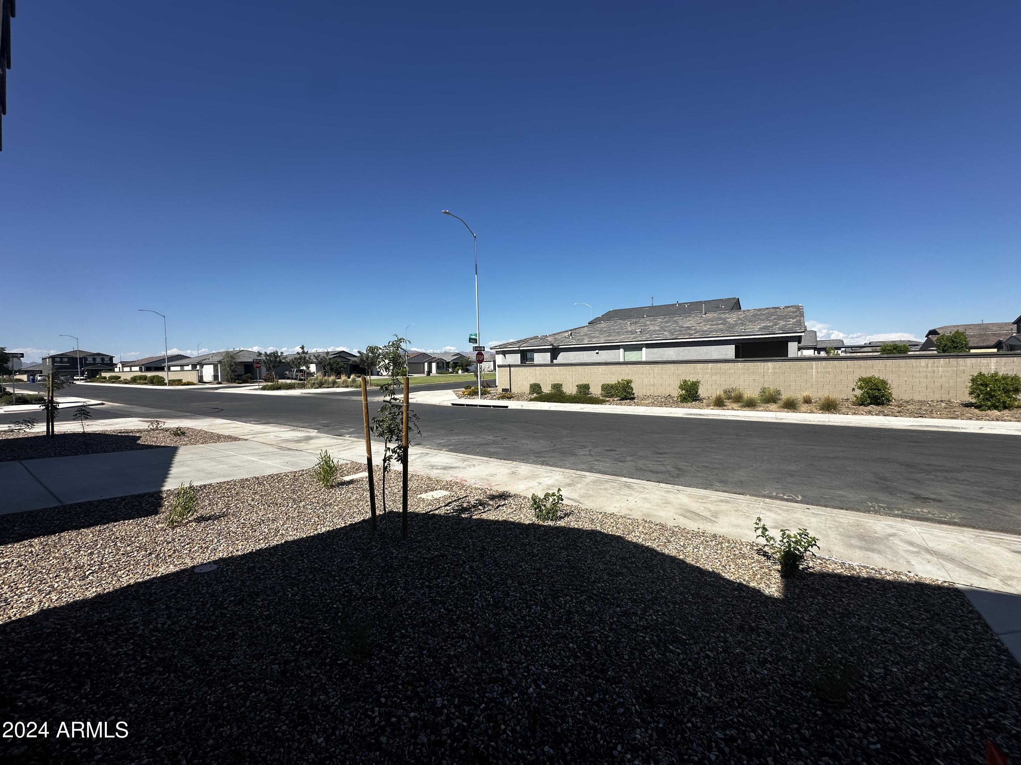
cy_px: 382
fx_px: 413
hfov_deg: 102.1
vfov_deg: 85.7
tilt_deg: -2.1
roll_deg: +0.2
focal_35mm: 14
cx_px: 510
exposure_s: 1/2212
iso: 50
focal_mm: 2.22
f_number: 2.2
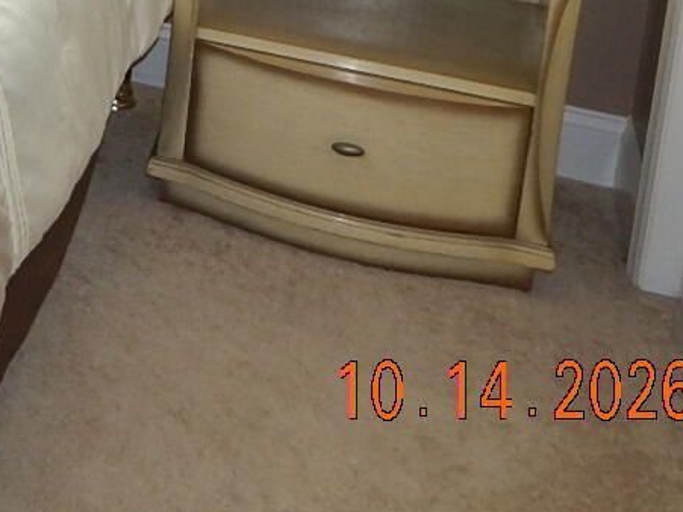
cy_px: -329
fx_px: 1539
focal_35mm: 78
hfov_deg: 21.0
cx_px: -357
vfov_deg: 16.6
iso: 125
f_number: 3
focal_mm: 4
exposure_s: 1/125
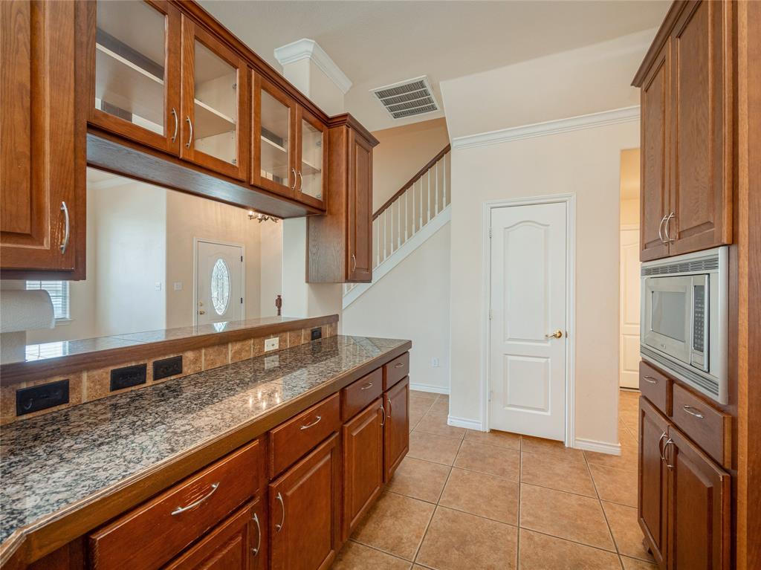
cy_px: 285
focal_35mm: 14
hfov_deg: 102.1
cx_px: 380
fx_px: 308
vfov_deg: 85.6
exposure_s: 1/13
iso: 500
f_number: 4.5
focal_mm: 7
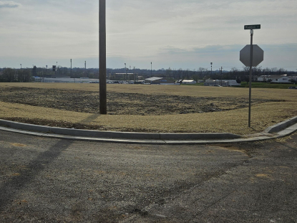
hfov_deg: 49.3
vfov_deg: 38.1
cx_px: 100
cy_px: 69
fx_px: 317
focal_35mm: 37
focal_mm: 5.4
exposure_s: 1/9237
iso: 25
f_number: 1.8
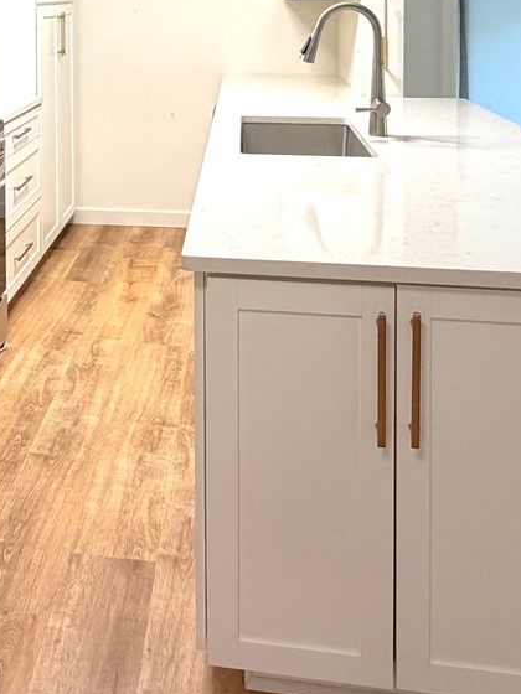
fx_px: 803
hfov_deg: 34.8
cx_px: 103
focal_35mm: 40
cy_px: 14
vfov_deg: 41.3
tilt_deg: -2.1
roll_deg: +0.9
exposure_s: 1/120
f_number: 2.2
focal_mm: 2.22
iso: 250
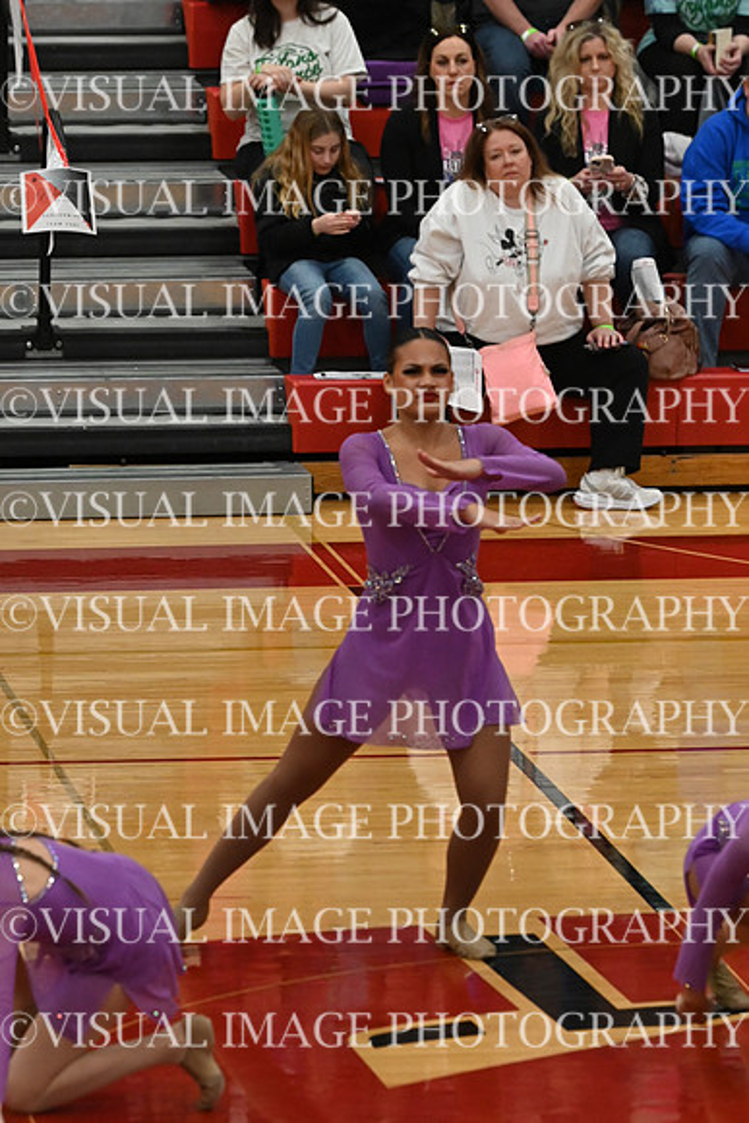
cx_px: 374
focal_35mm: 262
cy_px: 562
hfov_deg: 5.2
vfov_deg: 7.9
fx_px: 8171
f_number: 4
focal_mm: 175
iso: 5000
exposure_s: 1/400
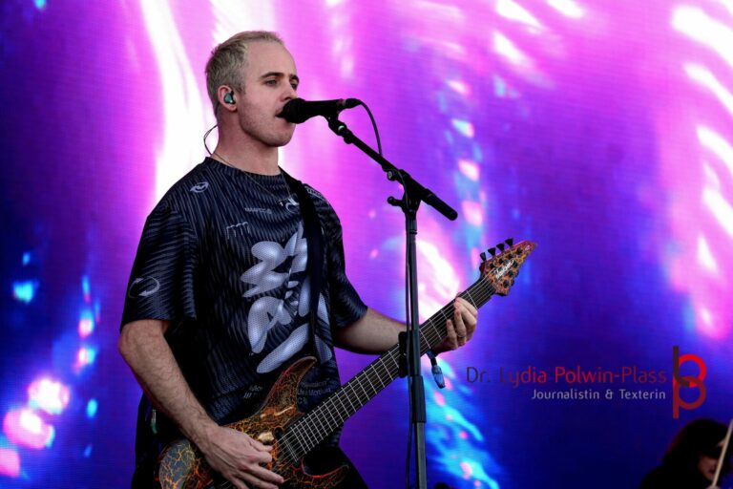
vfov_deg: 8.6
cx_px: 366
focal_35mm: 159
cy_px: 244
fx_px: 3237
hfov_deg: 12.9
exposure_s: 1/200
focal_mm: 106
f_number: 5.6
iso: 160
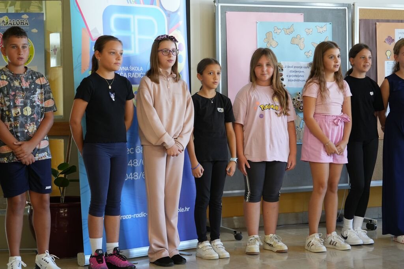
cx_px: 202
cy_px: 134
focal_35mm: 75
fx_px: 842
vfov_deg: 18.2
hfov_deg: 27.0
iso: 3200
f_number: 5.6
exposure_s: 1/80
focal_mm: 75
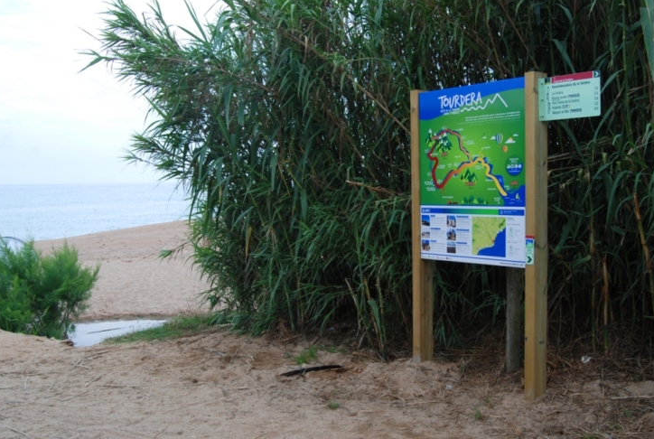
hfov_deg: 54.3
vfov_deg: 38.0
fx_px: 637
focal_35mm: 35
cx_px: 338
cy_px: 231
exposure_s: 1/125
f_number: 5.6
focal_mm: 22
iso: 180
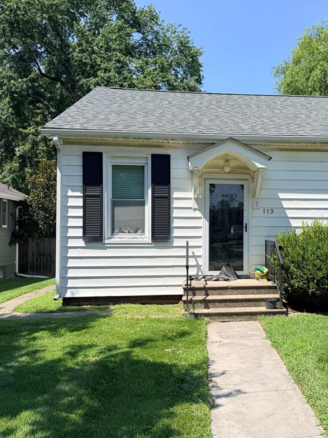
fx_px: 417
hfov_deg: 41.7
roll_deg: -0.8
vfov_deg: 55.3
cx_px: 245
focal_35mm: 33
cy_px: 224
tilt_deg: +3.2
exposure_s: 1/4167
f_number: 1.78
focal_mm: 6.76
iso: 80
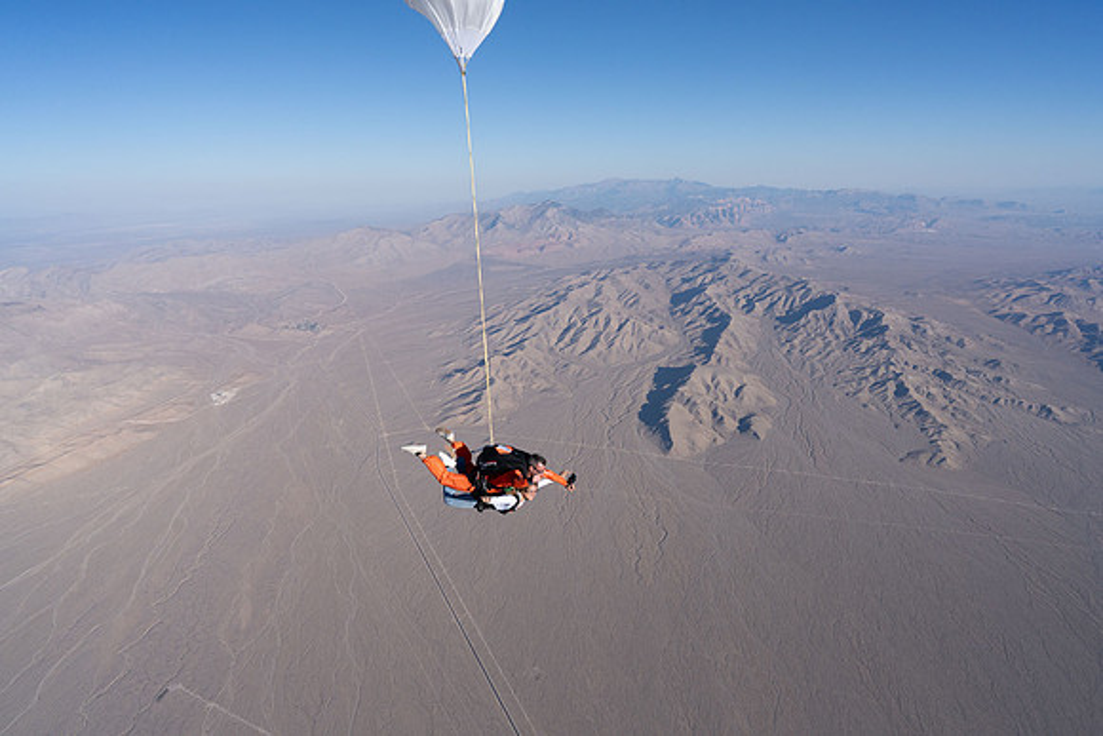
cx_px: 552
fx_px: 735
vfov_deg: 53.2
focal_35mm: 24
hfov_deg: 73.7
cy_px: 368
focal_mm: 24
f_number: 11
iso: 800
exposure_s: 1/2000
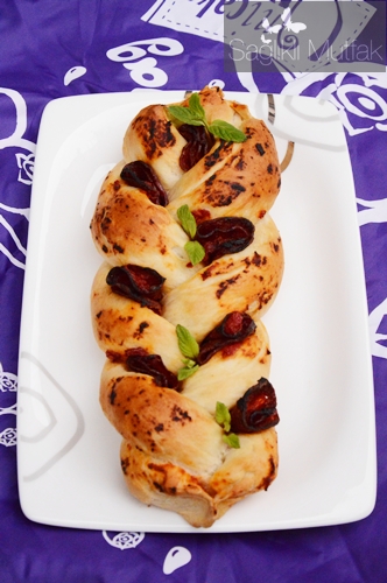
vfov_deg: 28.1
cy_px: 292
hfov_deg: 18.9
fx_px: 1164
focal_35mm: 72
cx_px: 194
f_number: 8
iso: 5000
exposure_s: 1/4000
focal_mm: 48
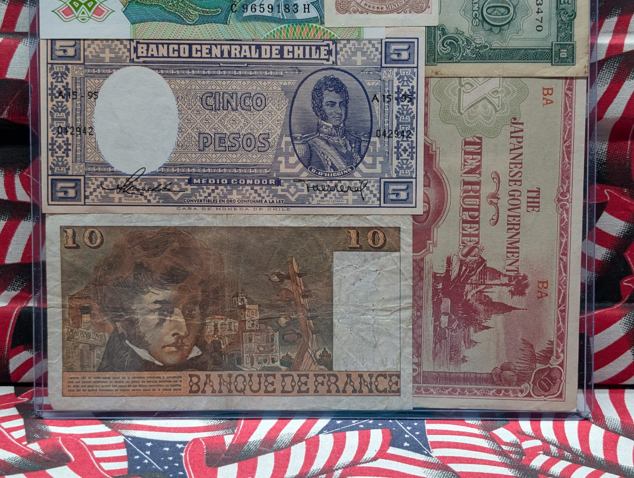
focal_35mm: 49
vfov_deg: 29.7
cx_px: 317
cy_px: 239
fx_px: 899
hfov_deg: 38.9
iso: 307
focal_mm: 6.9
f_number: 1.68
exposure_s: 1/430
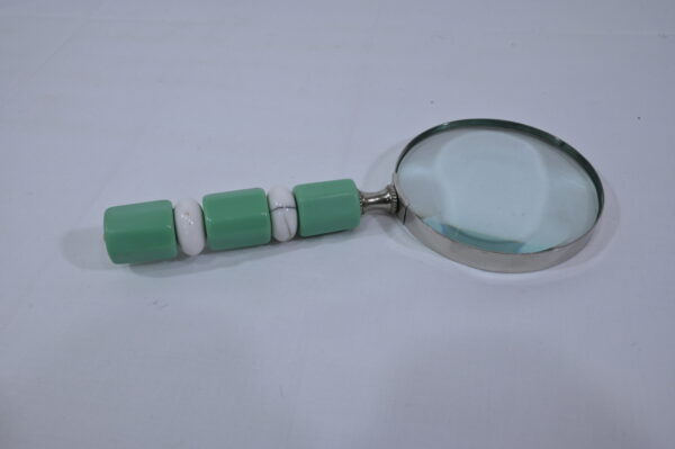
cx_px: 338
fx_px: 571
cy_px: 224
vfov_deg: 42.9
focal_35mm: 30
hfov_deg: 61.1
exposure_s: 1/125
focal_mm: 30.5
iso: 640
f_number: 10
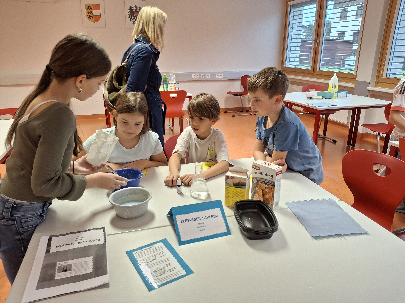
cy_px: 152
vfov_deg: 54.9
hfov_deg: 69.4
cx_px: 202
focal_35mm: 25
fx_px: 292
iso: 200
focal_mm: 4.69
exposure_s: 1/100
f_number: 1.8
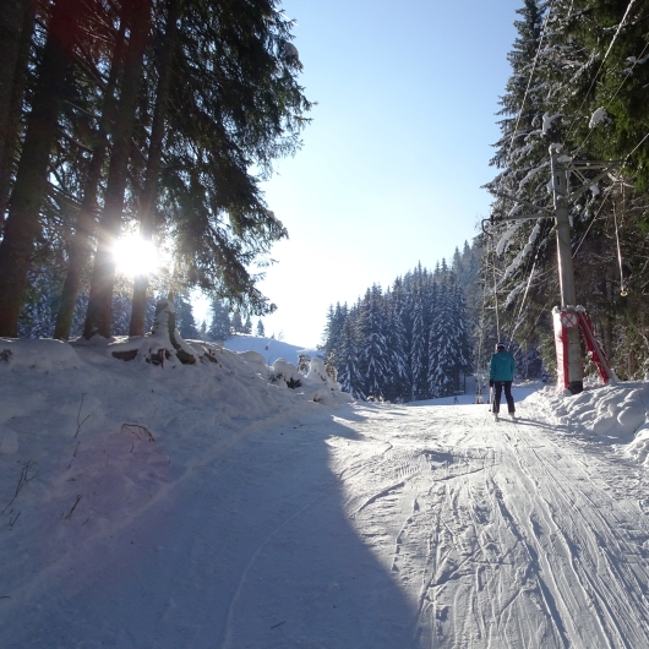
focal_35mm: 32
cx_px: 473
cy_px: 331
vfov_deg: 51.1
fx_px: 679
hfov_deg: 49.4
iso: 80
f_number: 3.5
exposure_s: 1/1000
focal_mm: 4.1
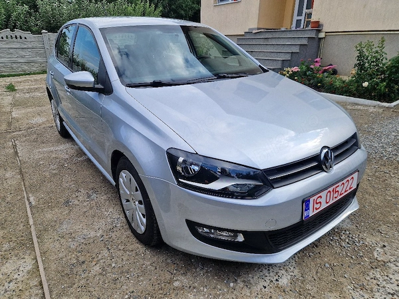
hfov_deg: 73.9
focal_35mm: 23
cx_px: 200
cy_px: 150
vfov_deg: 58.9
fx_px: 265
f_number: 1.8
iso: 50
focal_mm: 5.4
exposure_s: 1/1000
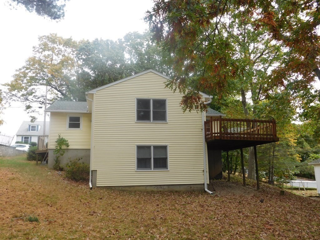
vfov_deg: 46.8
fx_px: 277
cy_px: 120
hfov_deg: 60.0
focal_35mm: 30
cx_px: 160
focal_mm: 5.3
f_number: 3.2
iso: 125
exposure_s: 1/250
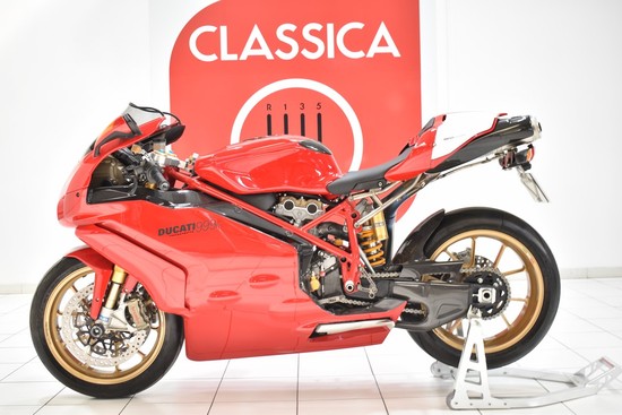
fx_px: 700
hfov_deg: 47.9
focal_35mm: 40
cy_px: 208
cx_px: 311
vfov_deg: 33.0
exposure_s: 1/20
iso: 100
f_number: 4
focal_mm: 27
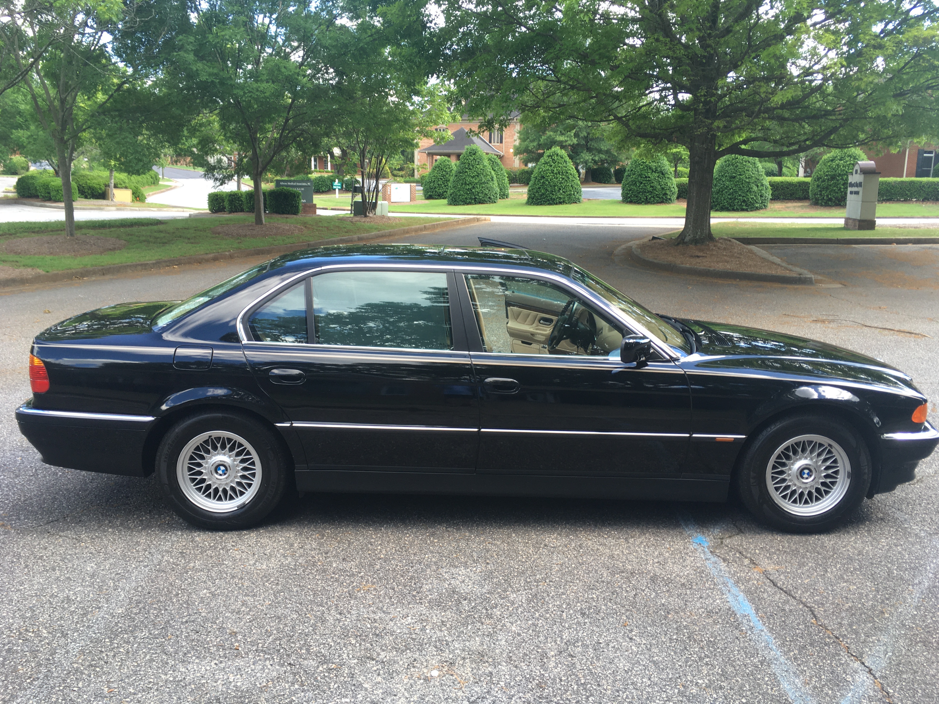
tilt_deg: -11.1
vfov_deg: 46.8
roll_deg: -1.3
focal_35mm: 30
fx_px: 814
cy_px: 341
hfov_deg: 60.0
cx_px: 468
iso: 25
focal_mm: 4.15
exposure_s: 1/120
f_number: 2.2
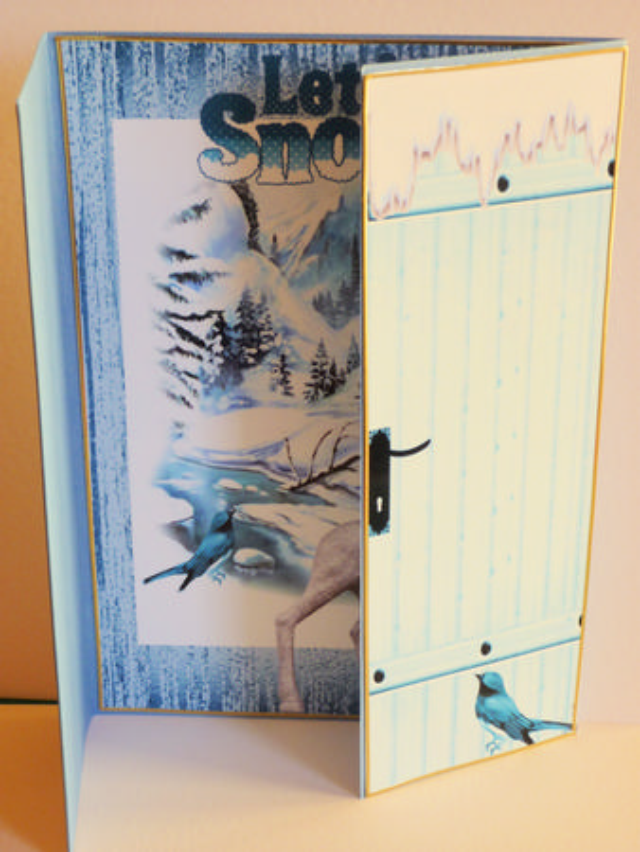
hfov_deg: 22.0
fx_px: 1650
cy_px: 426
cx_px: 320
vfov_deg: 29.0
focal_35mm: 67
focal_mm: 11
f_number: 4.1
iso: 80
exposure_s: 1/40
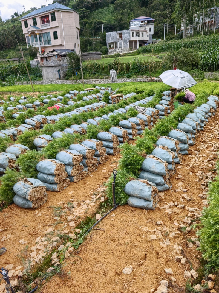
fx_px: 228
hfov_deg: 51.3
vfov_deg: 65.3
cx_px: 110
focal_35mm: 27
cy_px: 146
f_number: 1.9
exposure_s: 1/3356
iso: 50
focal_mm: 5.52
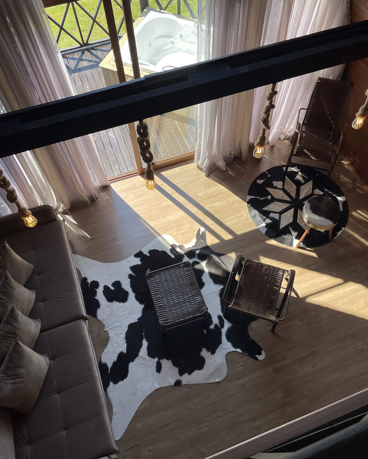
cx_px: 182
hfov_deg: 51.5
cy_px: 220
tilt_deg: -58.2
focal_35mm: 28
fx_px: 381
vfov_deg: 62.2
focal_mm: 4.2
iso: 32
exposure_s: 1/831
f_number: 1.6
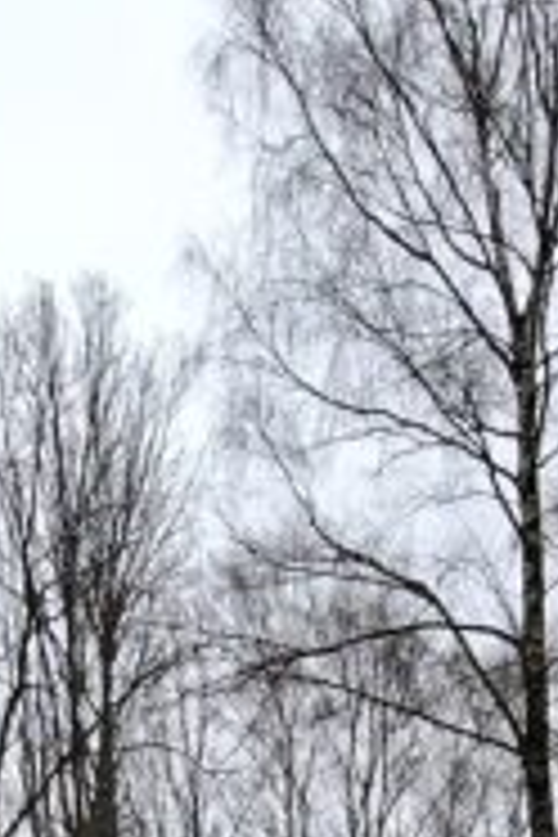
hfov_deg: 23.3
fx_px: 1348
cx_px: 220
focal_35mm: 58
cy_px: 1152
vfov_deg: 27.4
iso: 40
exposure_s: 1/252
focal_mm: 1.74
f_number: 2.2
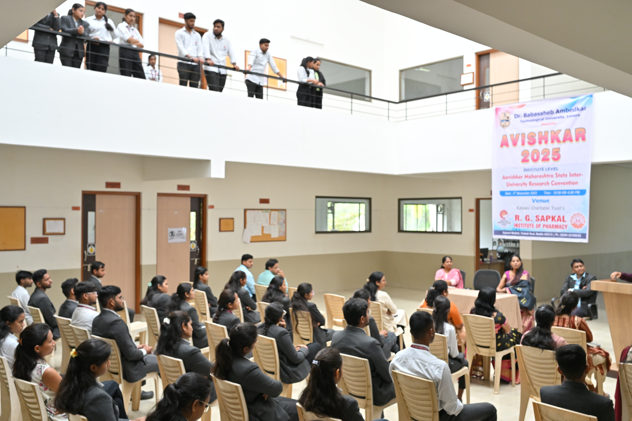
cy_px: 210
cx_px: 316
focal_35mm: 35
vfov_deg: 37.9
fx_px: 614
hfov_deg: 54.4
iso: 1250
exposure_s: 1/200
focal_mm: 35
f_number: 5.6
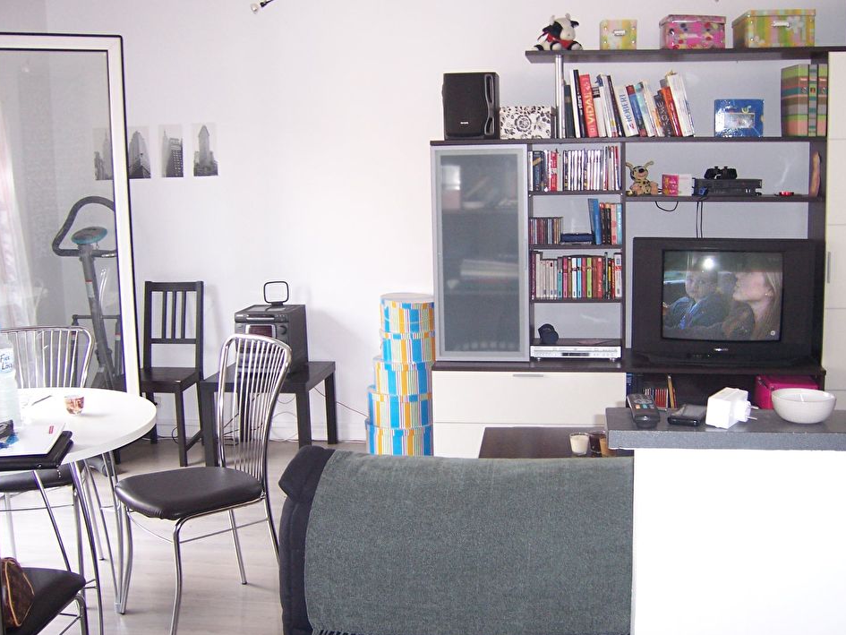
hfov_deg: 47.8
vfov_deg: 36.8
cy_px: 315
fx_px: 953
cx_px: 450
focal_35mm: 39
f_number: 2.8
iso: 125
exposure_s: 1/60
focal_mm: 6.2
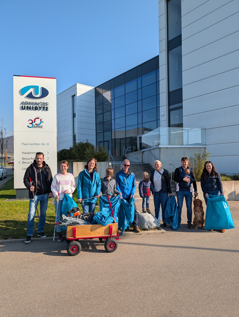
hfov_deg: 56.9
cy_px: 158
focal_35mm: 24
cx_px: 120
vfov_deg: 71.5
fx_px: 220
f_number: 1.68
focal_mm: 6.9
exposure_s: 1/1233
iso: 21
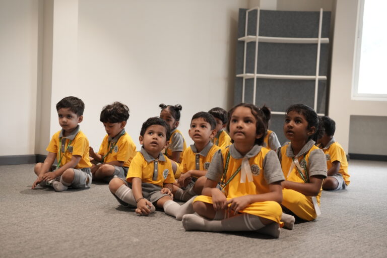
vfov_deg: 27.0
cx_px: 194
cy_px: 129
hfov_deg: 39.6
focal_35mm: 50
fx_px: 537
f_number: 3.2
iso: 2000
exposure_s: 1/100
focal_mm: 50
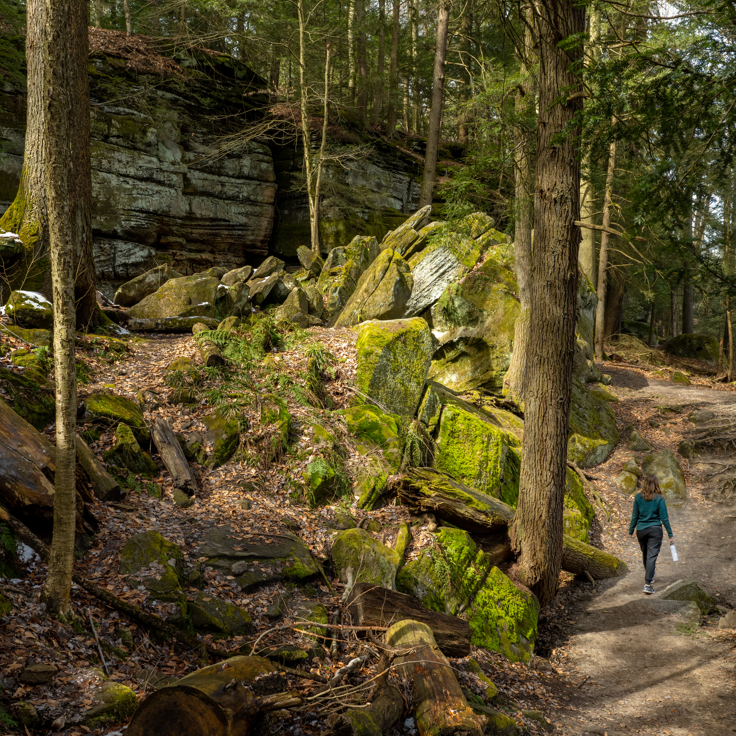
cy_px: 388
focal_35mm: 33
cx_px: 374
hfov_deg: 49.7
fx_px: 794
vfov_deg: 49.7
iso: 400
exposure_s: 1/80
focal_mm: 24
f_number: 8
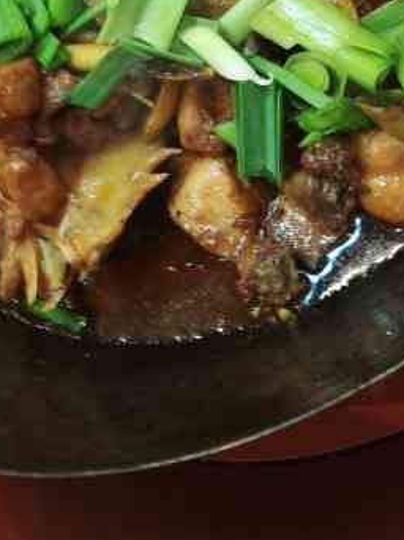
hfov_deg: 20.7
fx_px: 1106
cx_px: 207
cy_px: 138
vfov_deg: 27.1
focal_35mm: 71
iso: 640
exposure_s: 1/25
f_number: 1.8
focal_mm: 5.58
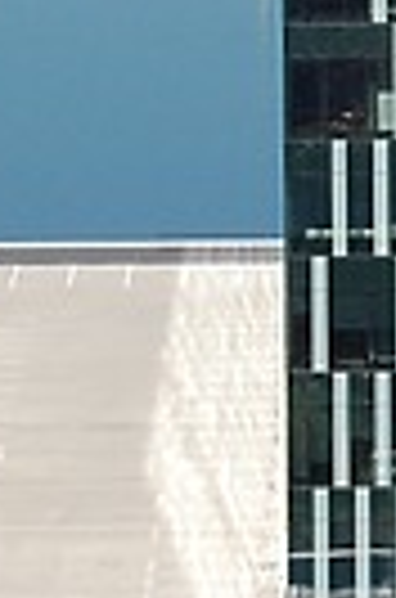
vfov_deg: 4.2
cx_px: 700
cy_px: 36
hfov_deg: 2.8
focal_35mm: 486
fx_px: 8060
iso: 200
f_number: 11
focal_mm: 48
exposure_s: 1/400
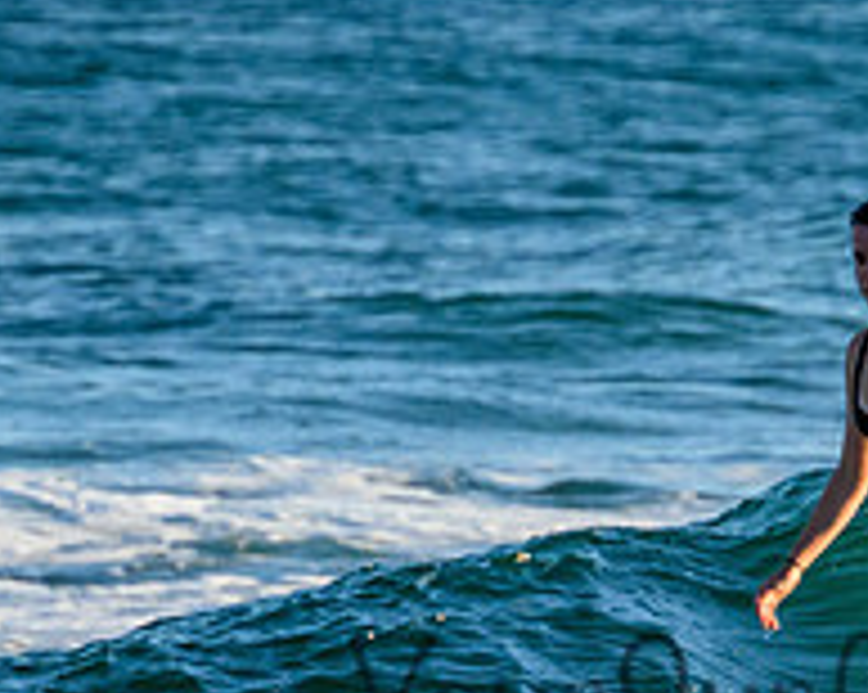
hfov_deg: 0.9
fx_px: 57999
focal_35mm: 2260
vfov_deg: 0.7
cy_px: 664
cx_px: 814
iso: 2200
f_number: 11
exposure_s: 1/2000
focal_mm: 800
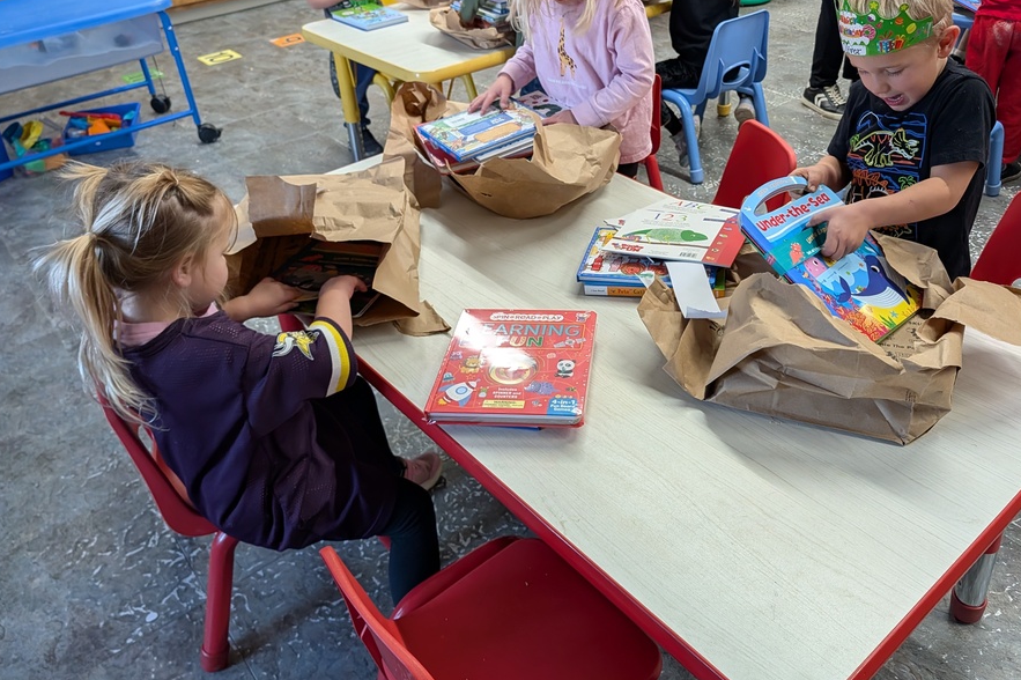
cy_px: 276
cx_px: 570
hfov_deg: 63.5
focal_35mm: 29
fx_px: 822
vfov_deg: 44.7
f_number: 1.68
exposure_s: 1/120
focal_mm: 6.9
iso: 338
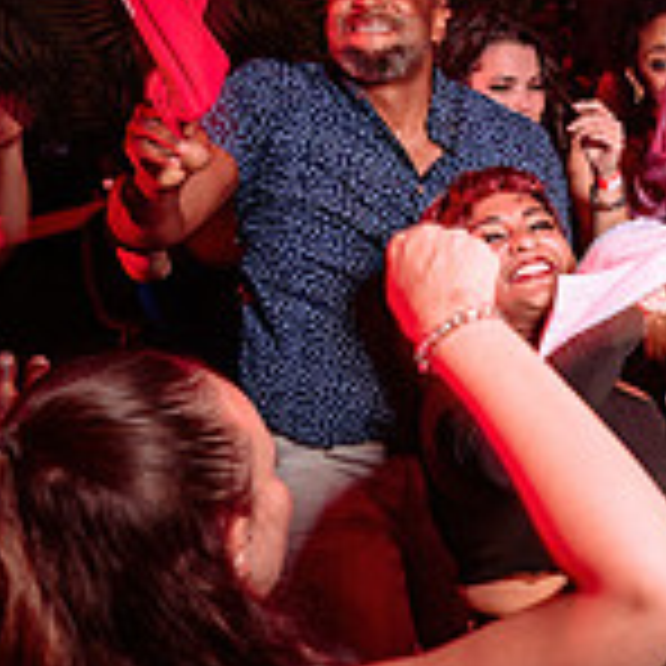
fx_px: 1741
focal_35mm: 80
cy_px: 434
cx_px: 1053
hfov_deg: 18.6
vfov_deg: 21.6
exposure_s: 1/40
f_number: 3.2
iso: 800
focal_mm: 24
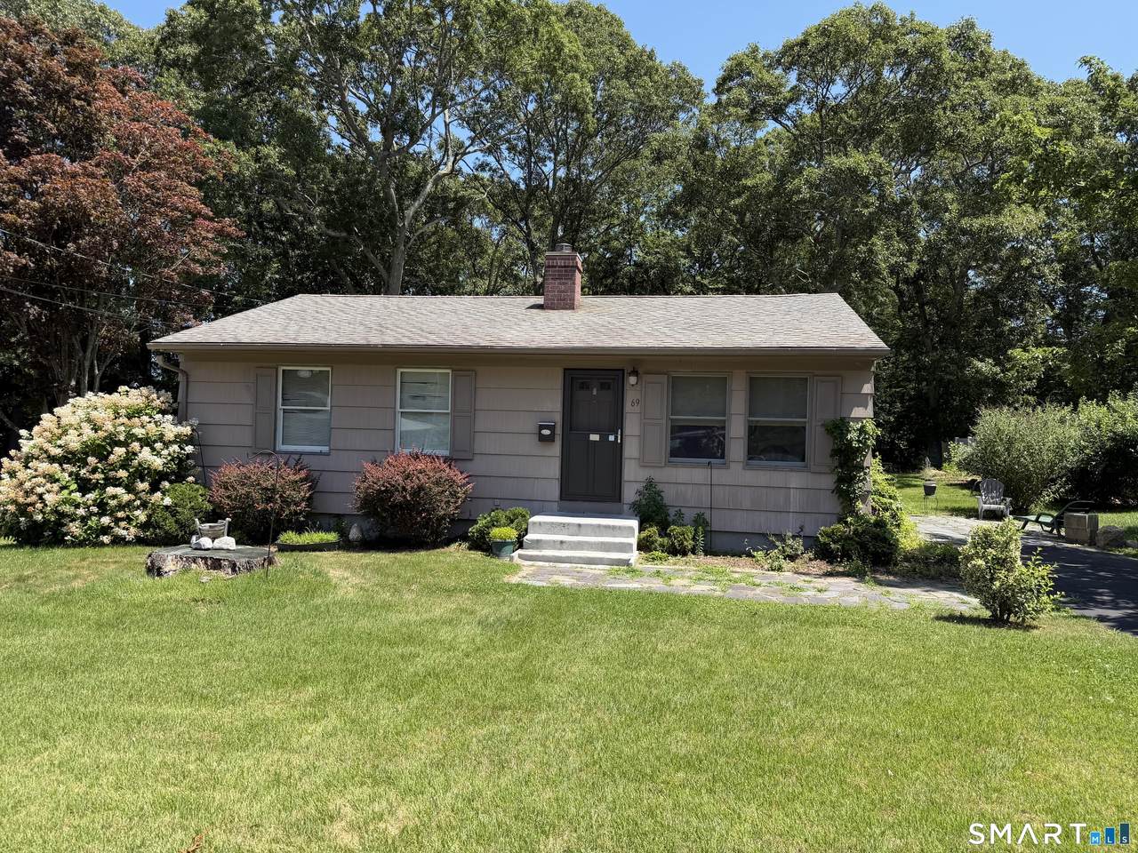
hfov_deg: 71.6
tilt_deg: -0.2
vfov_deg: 56.8
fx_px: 789
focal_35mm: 24
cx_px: 569
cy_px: 426
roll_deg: -1.3
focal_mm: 6.76
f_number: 1.78
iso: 80
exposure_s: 1/2053
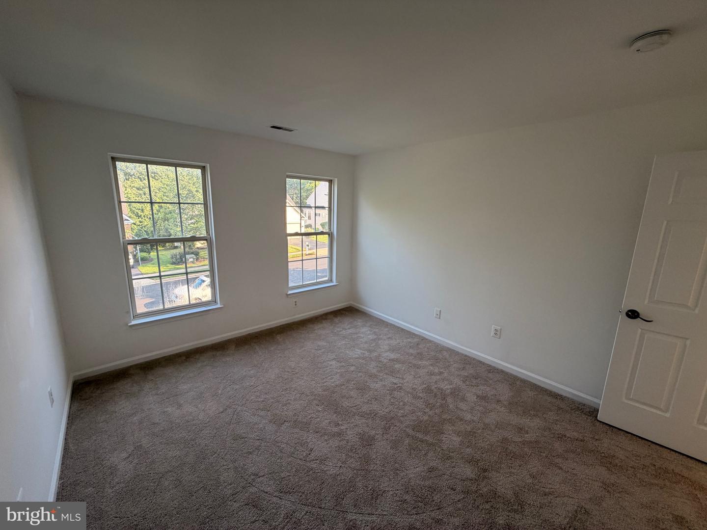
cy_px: 265
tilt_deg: -10.2
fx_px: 286
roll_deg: -0.9
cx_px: 354
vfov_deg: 85.7
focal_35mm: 14
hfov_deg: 102.1
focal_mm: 2.22
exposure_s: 1/121
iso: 100
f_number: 2.2
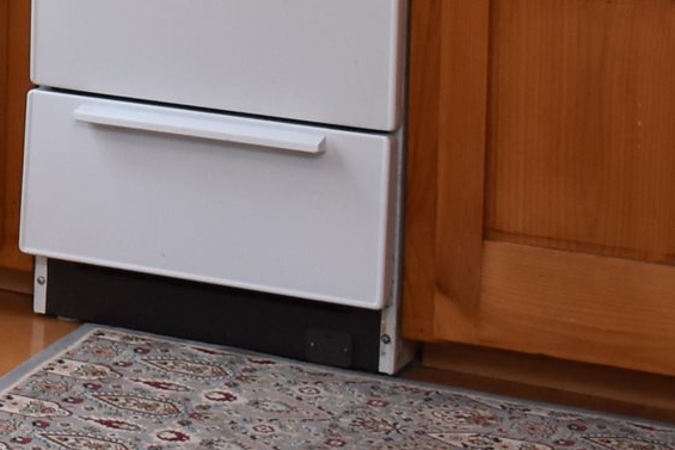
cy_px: -450
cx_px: -542
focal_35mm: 163
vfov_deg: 8.0
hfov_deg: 11.7
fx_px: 3057
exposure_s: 1/60
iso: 360
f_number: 4
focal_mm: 20
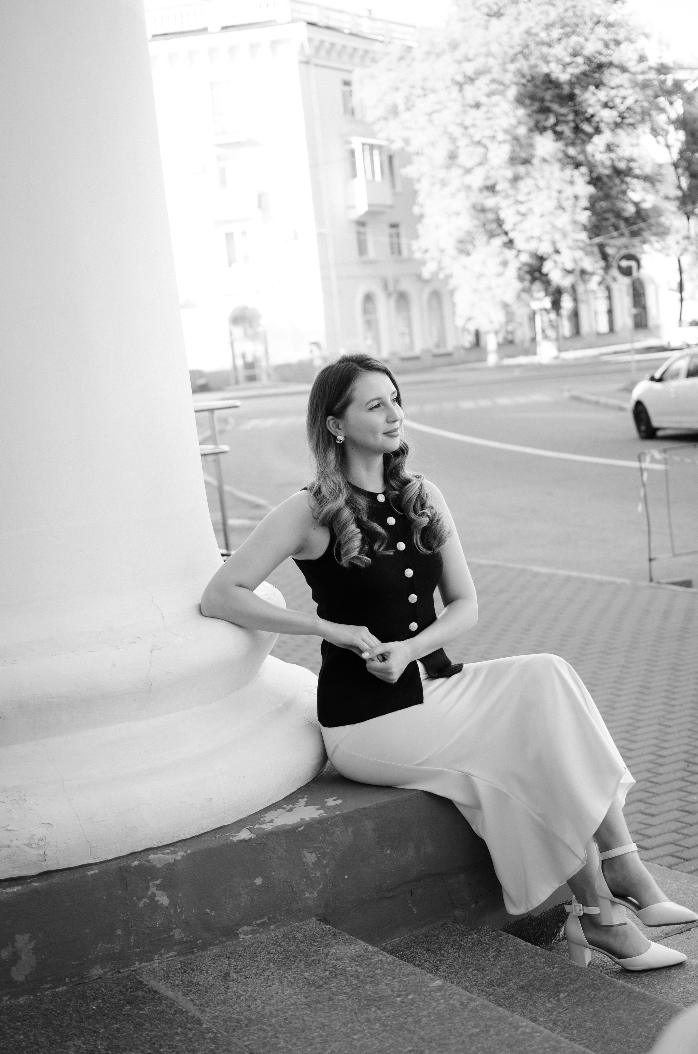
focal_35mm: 52
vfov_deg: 37.9
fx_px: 1534
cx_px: 349
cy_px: 527
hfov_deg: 25.6
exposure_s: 1/250
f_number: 2.5
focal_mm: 35
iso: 100
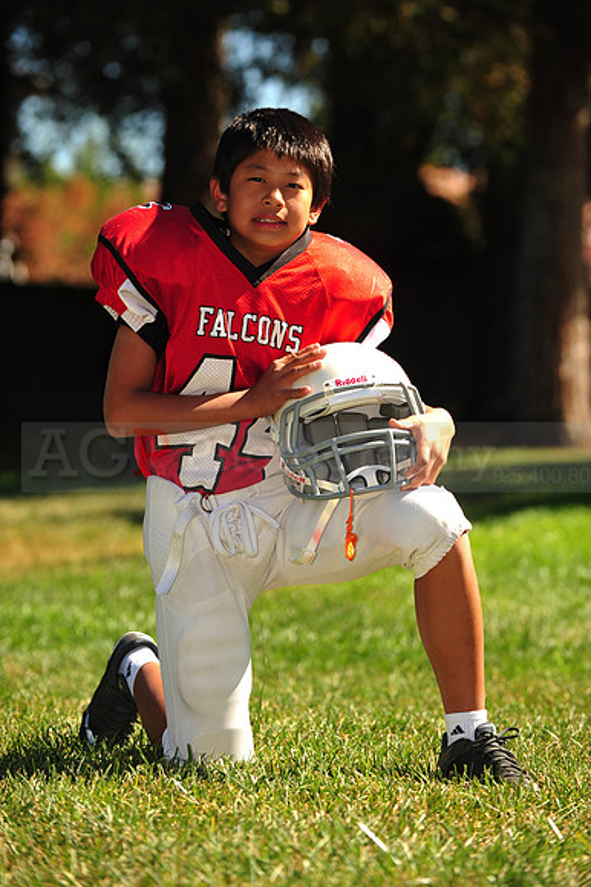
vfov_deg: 13.7
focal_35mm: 150
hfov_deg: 9.1
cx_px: 296
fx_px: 3698
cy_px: 444
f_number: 4.5
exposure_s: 1/500
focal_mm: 150
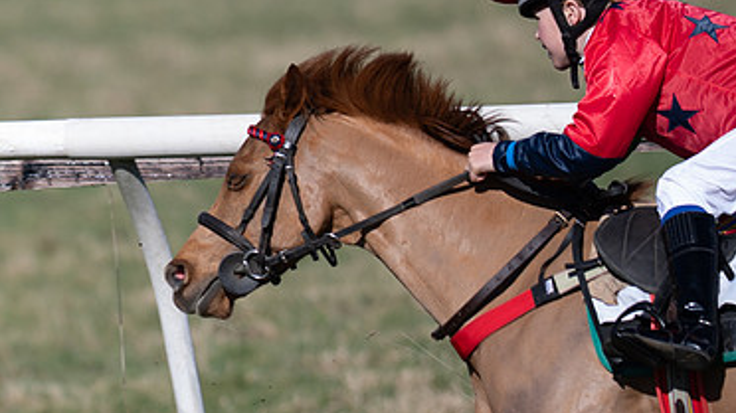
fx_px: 10282
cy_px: 235
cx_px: -57
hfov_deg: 4.1
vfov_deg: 2.3
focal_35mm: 527
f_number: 1.8
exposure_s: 1/4000
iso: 50
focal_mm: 135
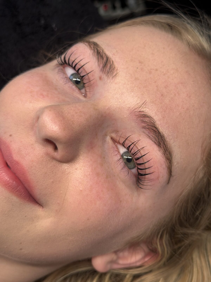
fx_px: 390
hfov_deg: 30.3
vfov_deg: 39.7
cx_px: 106
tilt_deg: -74.7
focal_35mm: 48
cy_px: 141
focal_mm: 6.86
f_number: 1.78
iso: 64
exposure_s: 1/60
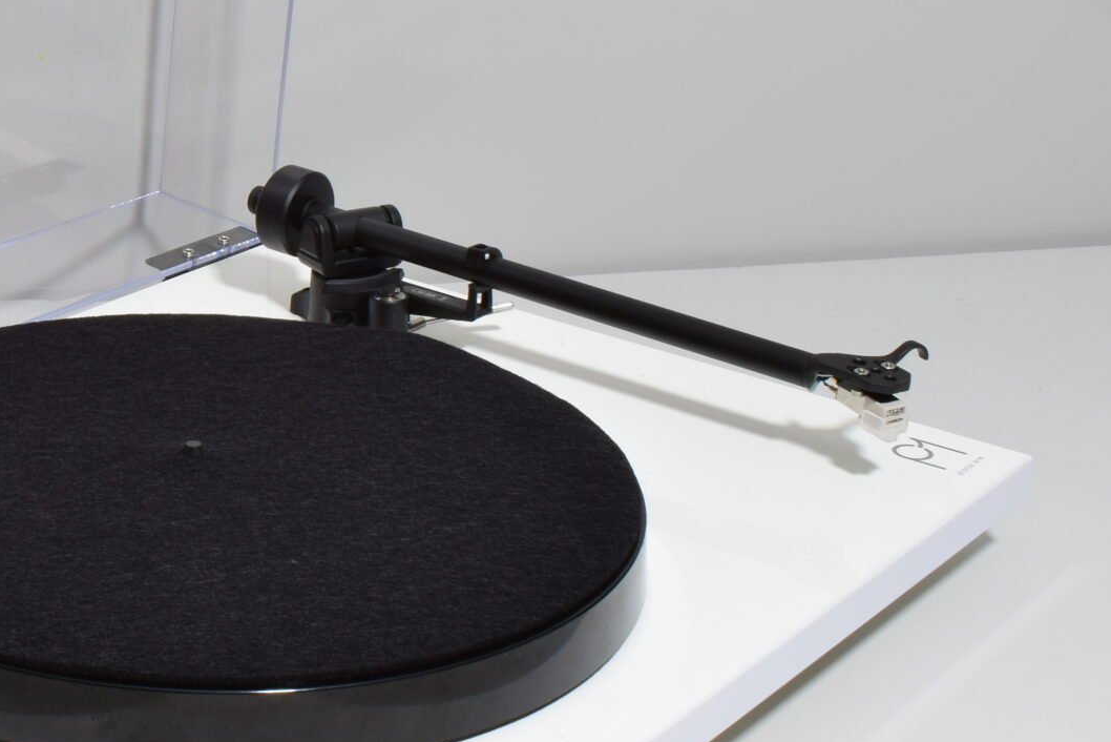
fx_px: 2352
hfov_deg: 25.3
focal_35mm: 76
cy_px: 222
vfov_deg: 17.8
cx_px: 15
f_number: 25
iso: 100
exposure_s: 2
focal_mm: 21
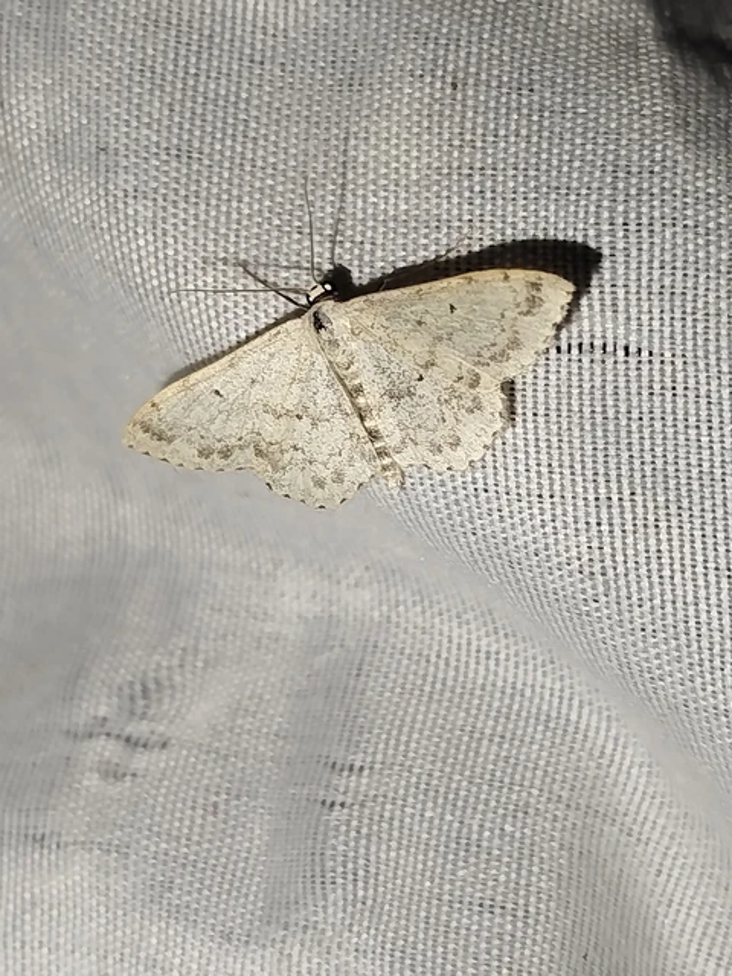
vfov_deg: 25.7
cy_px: 488
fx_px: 2143
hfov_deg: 19.4
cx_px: 366
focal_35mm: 76
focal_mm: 5.31
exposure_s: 1/50
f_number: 1.7
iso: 100
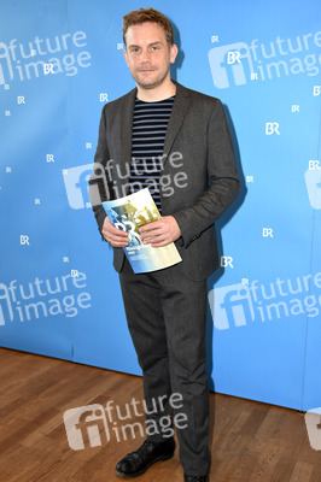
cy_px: 241
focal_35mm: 36
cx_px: 160
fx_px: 482
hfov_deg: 36.8
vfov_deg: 53.2
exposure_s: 1/125
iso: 640
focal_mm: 24
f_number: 4.5
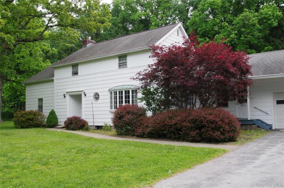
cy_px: 94
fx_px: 268
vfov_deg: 38.7
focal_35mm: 34
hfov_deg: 55.9
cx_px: 142
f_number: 7.1
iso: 400
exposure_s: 1/200
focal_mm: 23
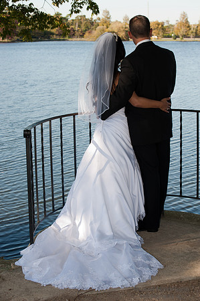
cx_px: 100
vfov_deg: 28.9
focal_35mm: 70
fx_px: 585
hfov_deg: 19.4
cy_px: 150
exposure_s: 1/125
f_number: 8
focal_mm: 70
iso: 200
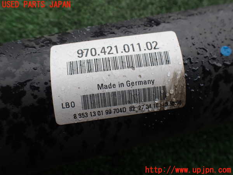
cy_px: 88
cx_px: 116
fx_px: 202
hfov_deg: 60.0
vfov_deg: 46.8
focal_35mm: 30
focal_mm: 5.4
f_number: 3.2
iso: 100
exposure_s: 1/125
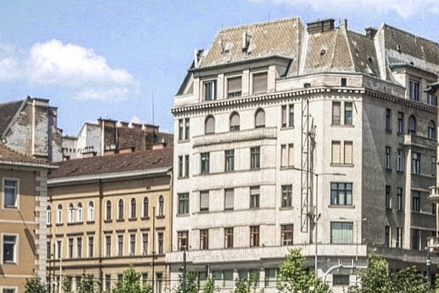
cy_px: 188
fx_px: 1427
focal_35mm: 117
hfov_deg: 15.9
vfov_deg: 11.7
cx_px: 675
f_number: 13
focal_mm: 24
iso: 200
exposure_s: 1/250
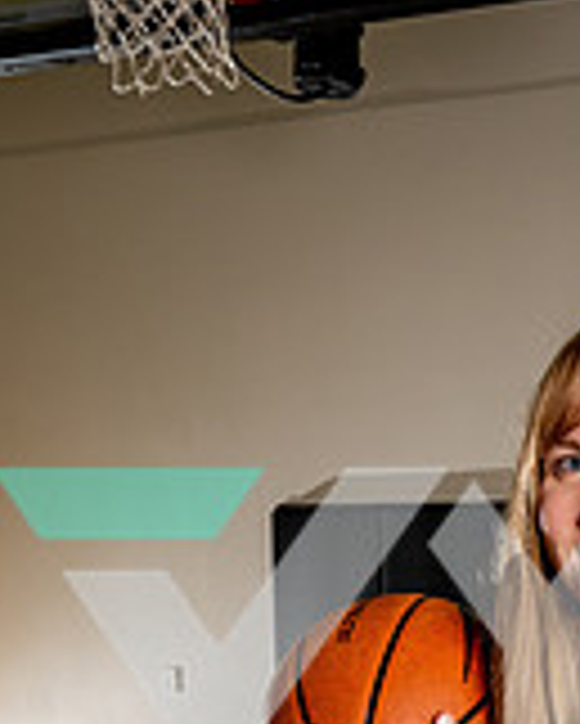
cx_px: 665
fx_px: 1351
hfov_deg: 22.6
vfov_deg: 25.9
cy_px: 926
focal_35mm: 63
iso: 640
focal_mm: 24
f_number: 8
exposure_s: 1/200
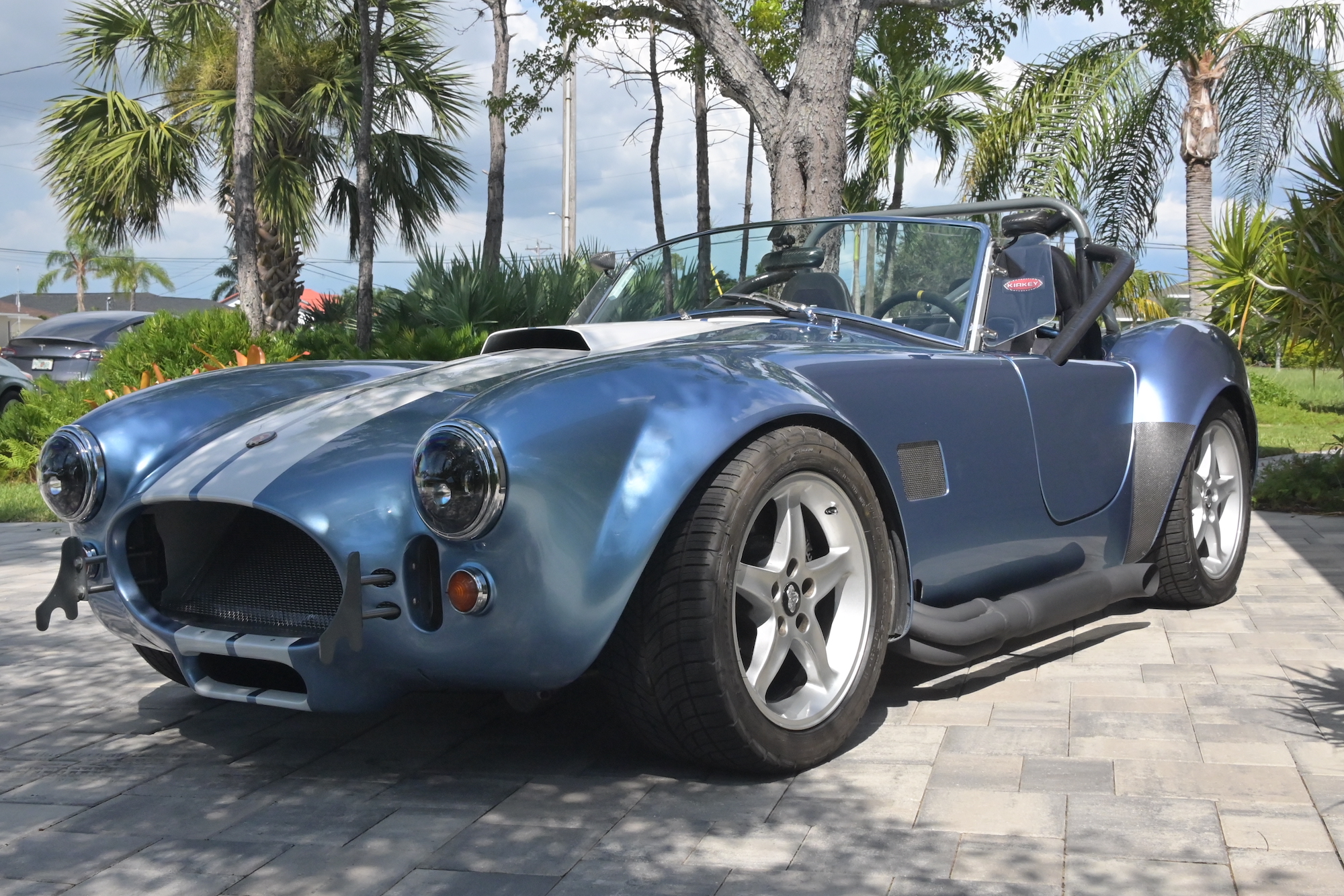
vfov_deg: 31.9
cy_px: 448
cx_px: 672
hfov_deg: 46.4
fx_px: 1568
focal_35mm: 42
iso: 2500
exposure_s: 1/1000
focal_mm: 28
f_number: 16
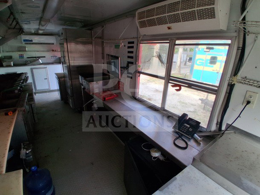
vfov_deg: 74.8
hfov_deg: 91.0
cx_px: 130
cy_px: 98
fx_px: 128
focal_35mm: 17
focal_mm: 1.4
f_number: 2.2
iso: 80
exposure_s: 1/120
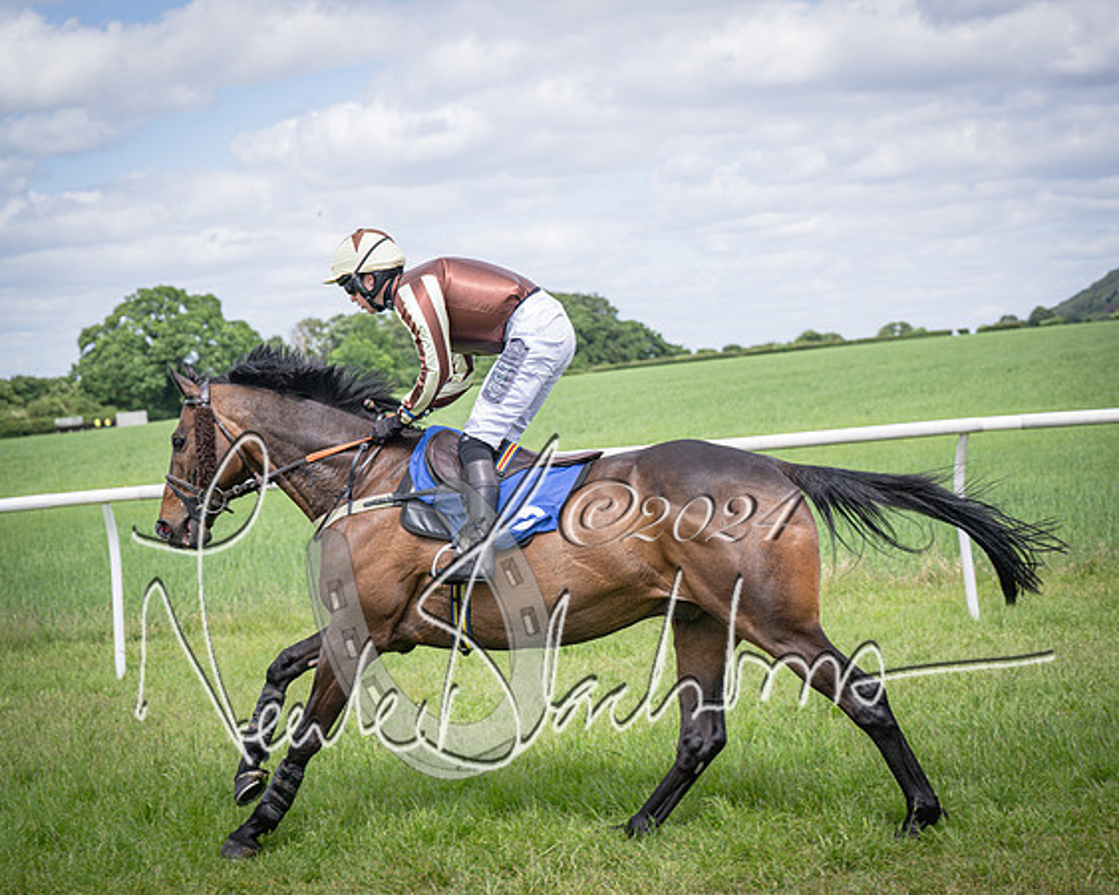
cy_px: 447
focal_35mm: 79
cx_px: 565
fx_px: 2611
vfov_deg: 19.4
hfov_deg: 24.2
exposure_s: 1/1600
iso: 400
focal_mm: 70
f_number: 5
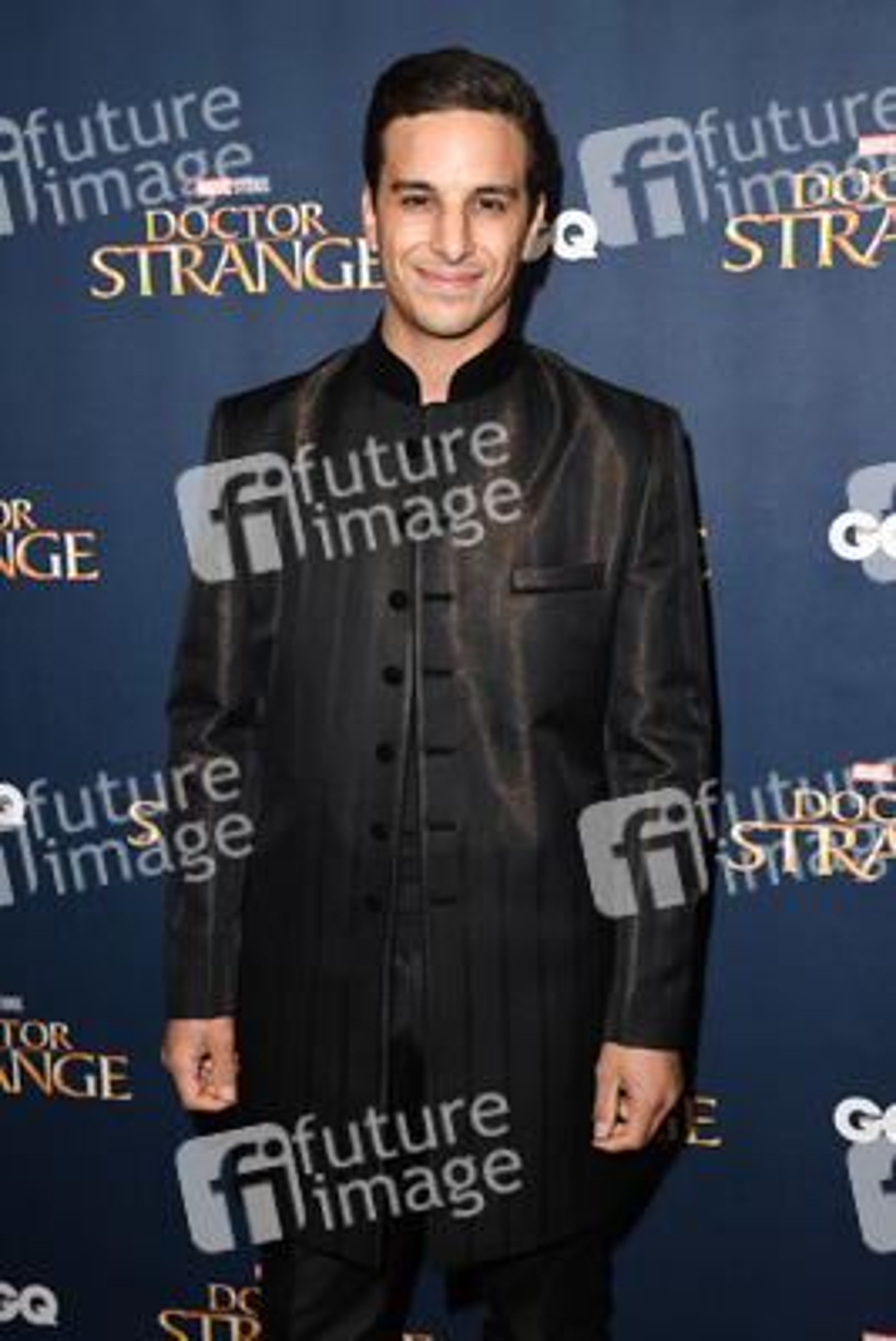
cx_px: 448
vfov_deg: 42.7
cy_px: 670
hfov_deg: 29.3
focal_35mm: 46
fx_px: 1716
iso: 640
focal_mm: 46
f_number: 5.6
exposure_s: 1/250
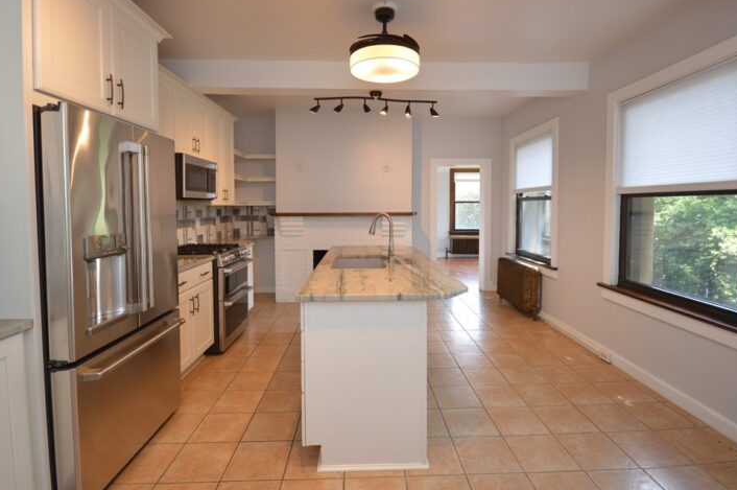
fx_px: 348
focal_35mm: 17
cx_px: 376
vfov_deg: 70.1
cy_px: 216
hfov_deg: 93.3
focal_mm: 10
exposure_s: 1/60
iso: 400
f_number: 4
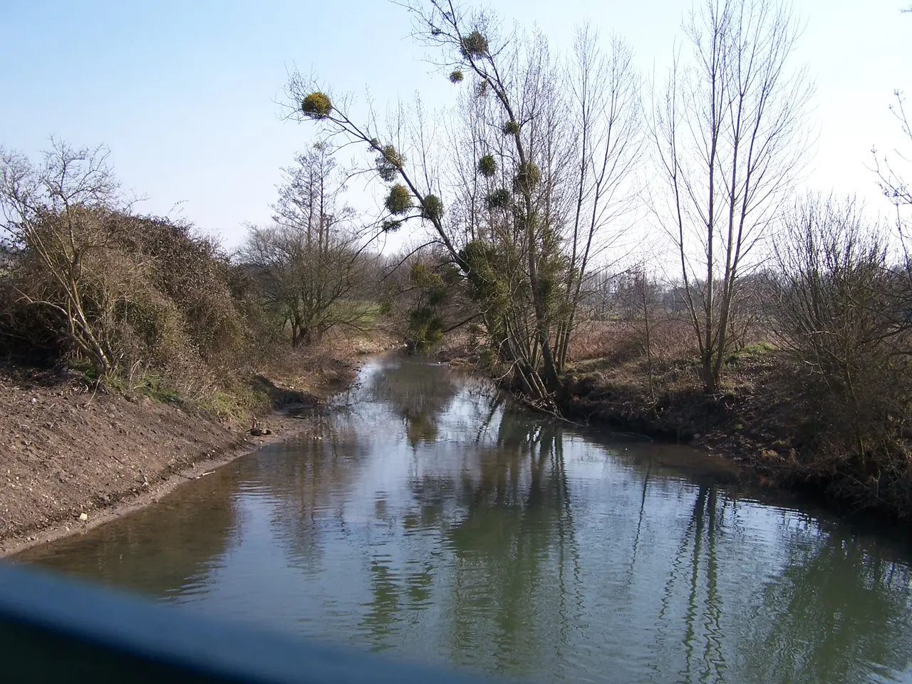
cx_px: 456
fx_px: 1001
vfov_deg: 37.7
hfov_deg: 49.0
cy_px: 342
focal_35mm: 38
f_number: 2.8
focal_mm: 6.3
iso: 80
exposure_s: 1/800
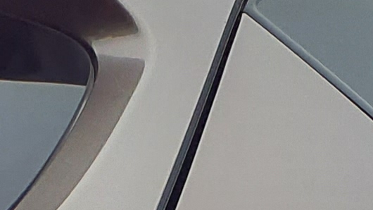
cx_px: 101
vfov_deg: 4.8
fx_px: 2265
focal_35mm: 229
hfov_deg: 9.4
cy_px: 842
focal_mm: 3.58
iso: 40
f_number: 1.9
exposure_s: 1/463
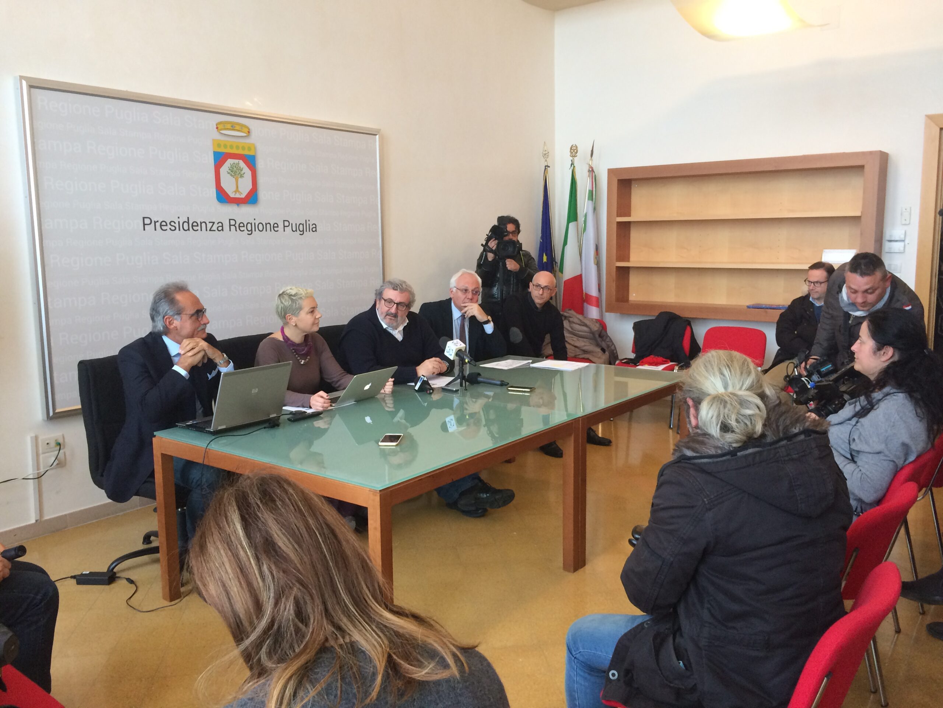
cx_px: 472
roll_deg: +1.0
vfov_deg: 48.2
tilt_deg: -8.8
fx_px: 790
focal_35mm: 29
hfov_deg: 61.7
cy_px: 354
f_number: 2.2
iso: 64
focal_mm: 4.15
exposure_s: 1/33
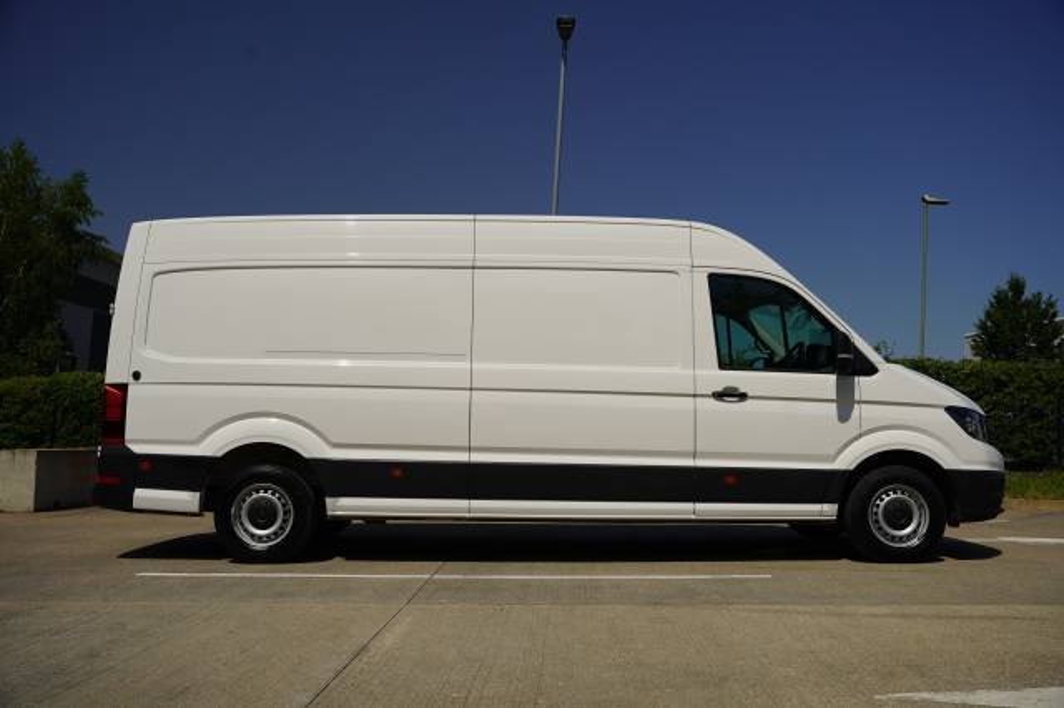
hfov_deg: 58.0
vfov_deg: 40.5
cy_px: 354
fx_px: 960
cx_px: 532
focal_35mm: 32
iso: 100
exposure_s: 1/800
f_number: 5
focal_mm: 32.5
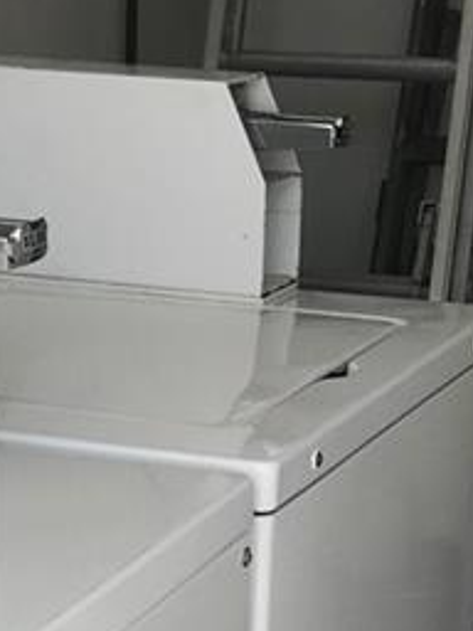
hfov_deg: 11.3
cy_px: 601
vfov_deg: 14.8
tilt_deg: -17.5
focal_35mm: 131
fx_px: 2387
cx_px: 229
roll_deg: -1.2
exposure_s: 1/173
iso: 20
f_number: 1.8
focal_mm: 3.99
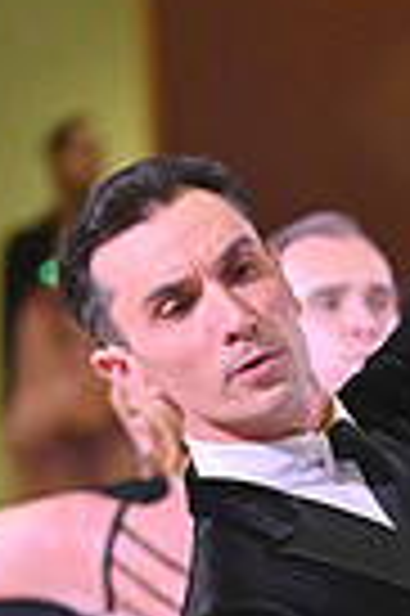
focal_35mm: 764
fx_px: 13084
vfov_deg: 2.7
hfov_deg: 1.8
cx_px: 516
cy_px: 1169
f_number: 5
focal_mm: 180
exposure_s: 1/400
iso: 4000
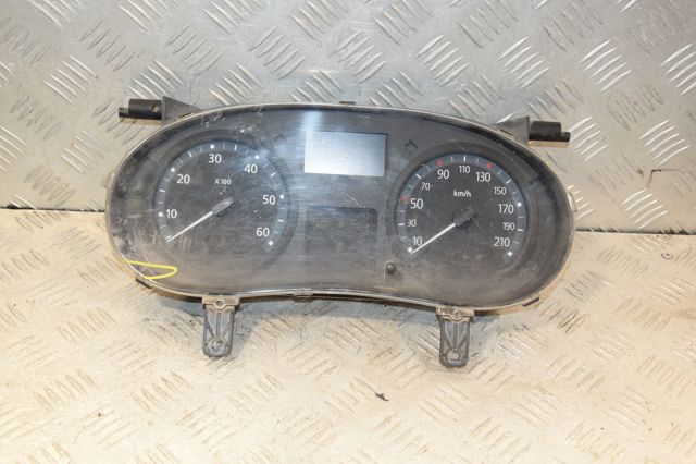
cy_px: 232
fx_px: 927
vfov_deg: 28.0
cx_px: 348
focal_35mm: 48
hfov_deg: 41.1
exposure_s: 1/200
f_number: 6.3
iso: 1600
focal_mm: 32
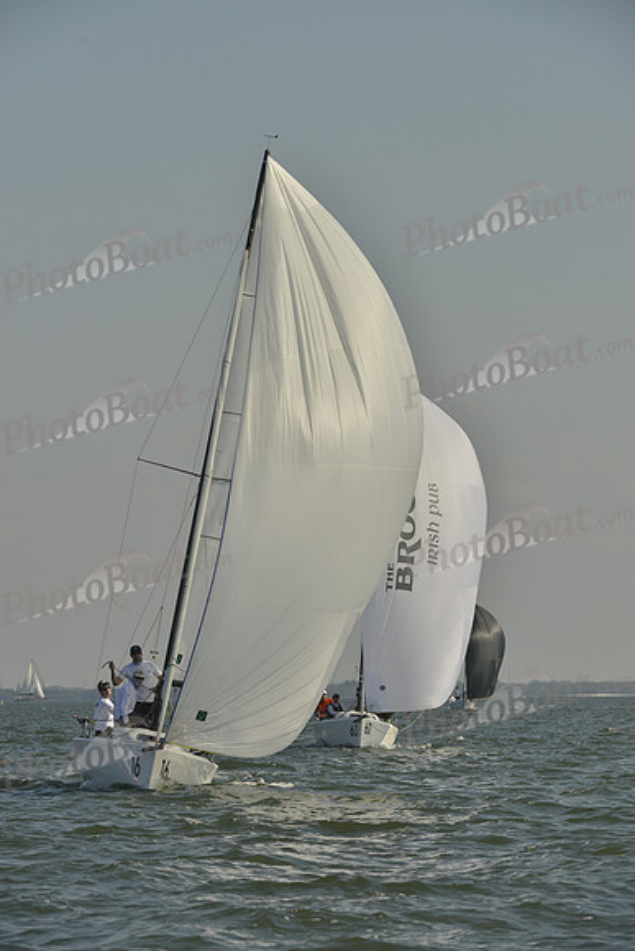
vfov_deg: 10.3
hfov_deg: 6.9
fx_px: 5288
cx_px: 318
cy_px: 476
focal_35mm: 200
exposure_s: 1/1250
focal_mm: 200
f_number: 10
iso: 280
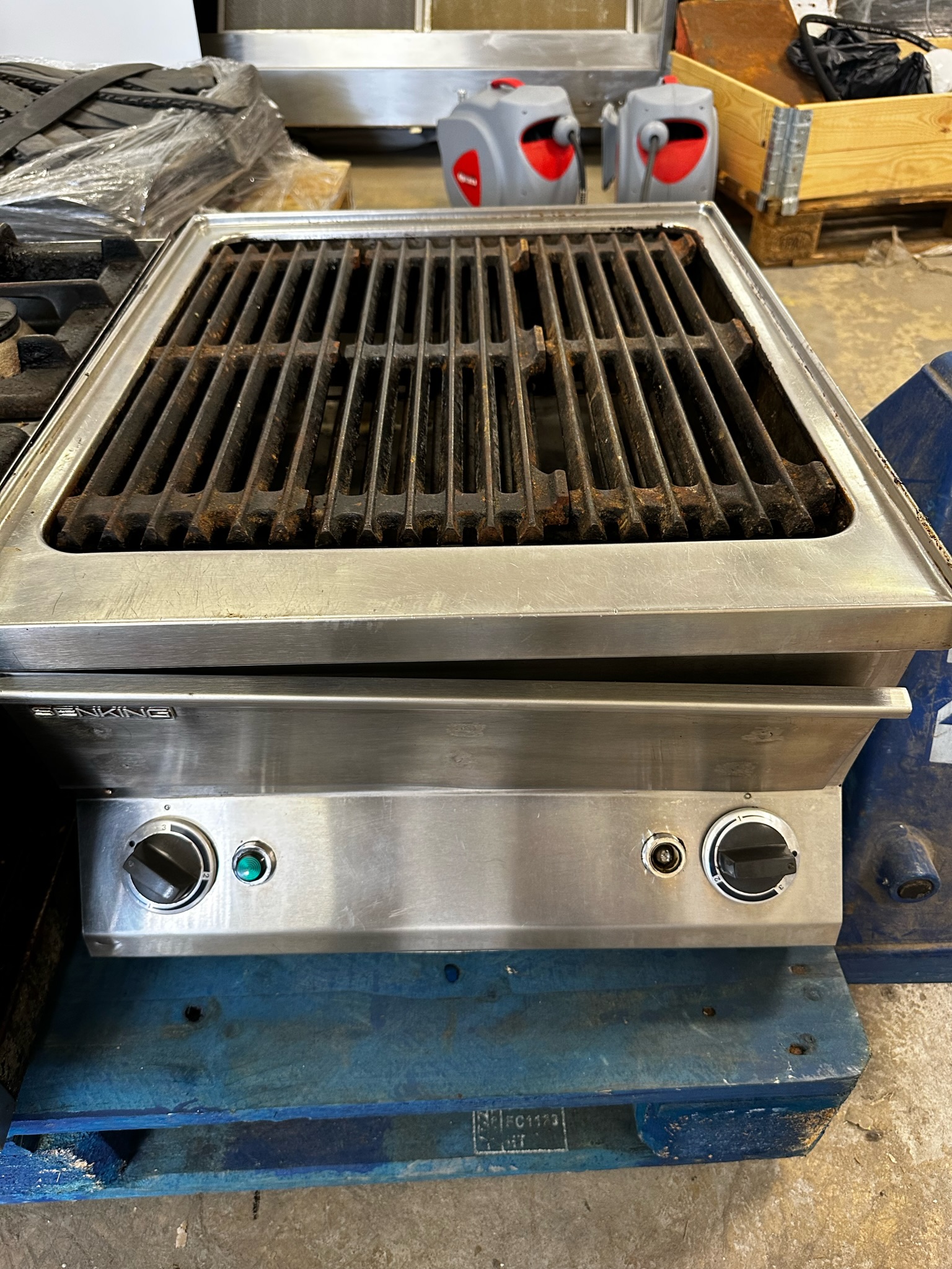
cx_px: 476
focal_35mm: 24
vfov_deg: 71.6
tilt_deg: -41.6
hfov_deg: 56.8
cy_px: 634
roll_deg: +2.6
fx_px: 880
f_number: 1.78
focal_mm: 6.86
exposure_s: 1/50
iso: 250
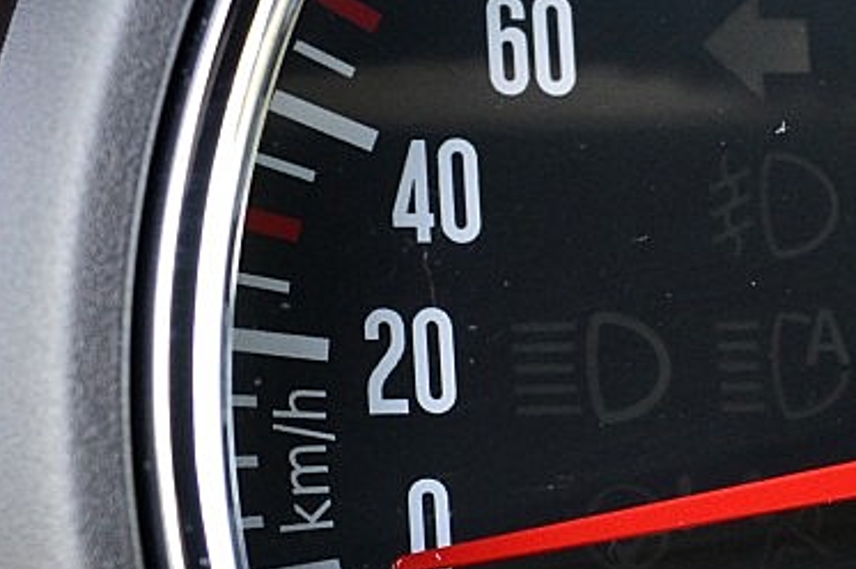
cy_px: 463
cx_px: 627
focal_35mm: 170
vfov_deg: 8.0
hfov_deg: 12.1
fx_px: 4039
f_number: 6.3
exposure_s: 1/60
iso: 800
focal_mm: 26
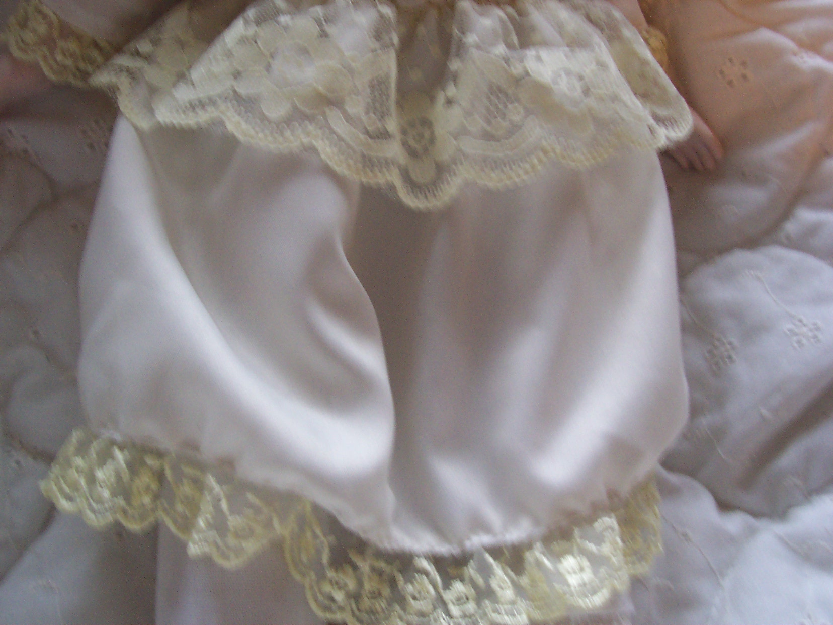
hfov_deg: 50.1
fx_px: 890
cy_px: 312
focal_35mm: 37
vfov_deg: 38.7
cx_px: 416
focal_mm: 5.6
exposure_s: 1/15
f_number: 2.8
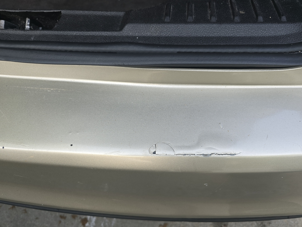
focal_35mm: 23
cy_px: 114
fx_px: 201
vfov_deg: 58.9
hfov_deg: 73.9
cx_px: 151
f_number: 1.7
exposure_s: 1/180
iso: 64
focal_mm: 6.3
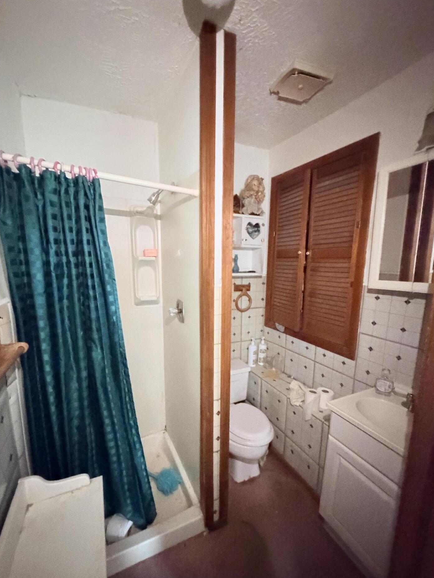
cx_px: 203
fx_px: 251
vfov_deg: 98.1
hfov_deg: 81.6
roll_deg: +1.2
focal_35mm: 15
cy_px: 306
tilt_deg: -10.7
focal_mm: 2.22
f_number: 2.2
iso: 2000
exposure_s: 1/30
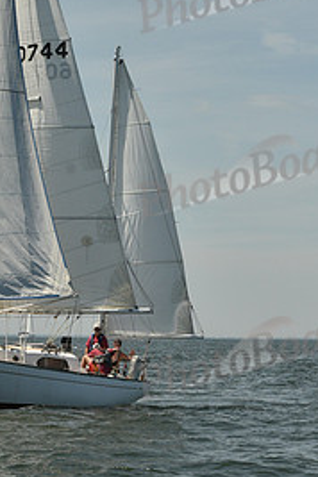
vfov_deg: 13.5
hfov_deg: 9.0
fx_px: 2014
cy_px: 105
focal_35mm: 152
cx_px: 46
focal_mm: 70
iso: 320
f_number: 9
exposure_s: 1/1600
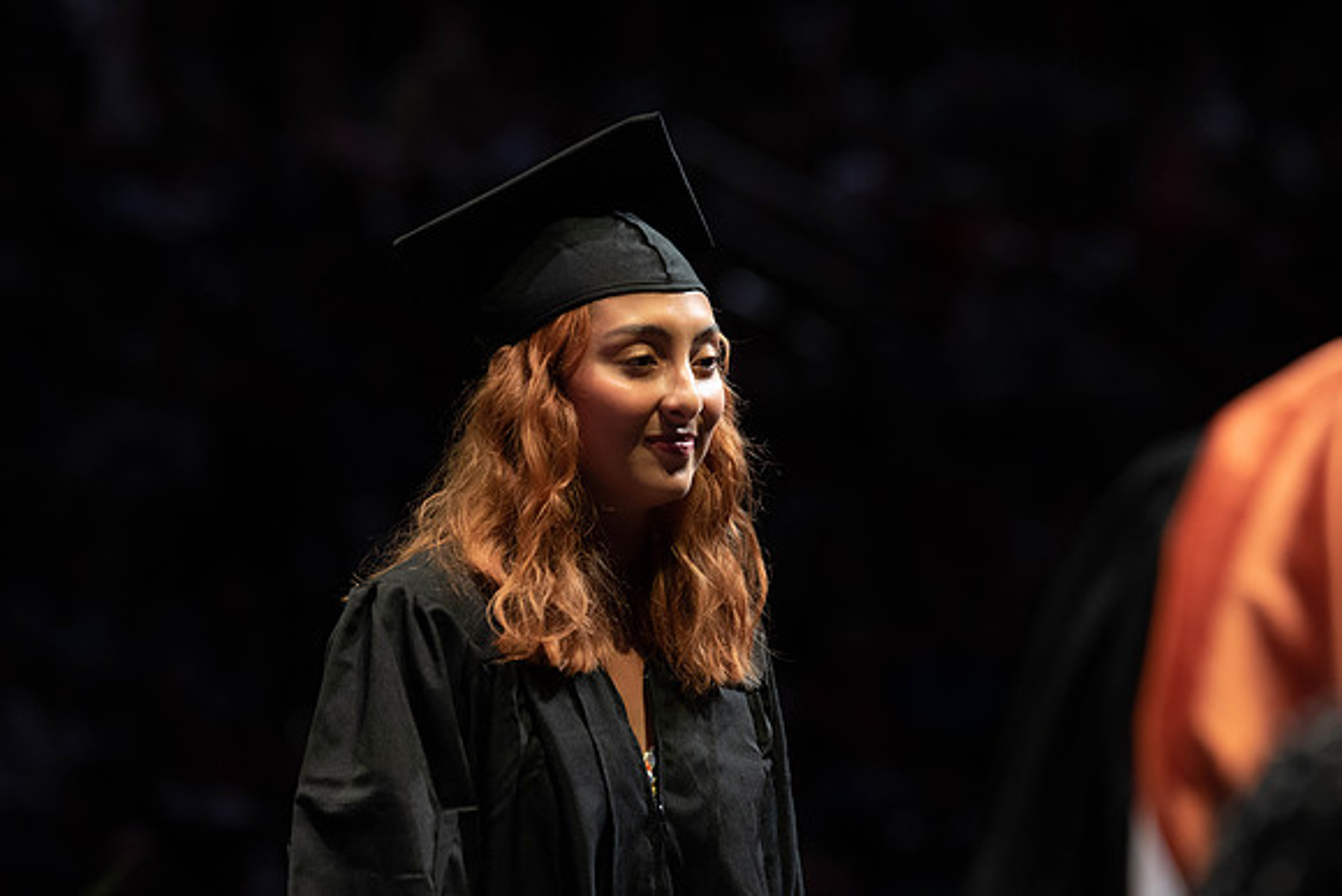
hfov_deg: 10.3
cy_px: 448
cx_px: 671
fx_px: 7457
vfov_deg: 6.9
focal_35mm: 200
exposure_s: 1/320
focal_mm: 200
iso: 1600
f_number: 4.5
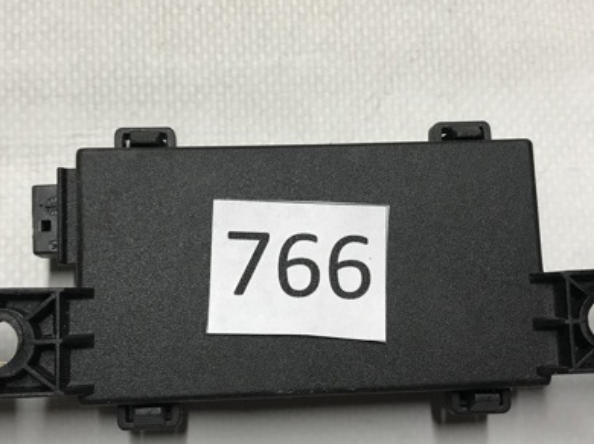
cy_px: 247
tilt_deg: -80.0
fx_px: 789
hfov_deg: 41.3
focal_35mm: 46
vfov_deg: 31.5
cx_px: 283
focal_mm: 3.99
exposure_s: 1/33
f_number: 1.8
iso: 32
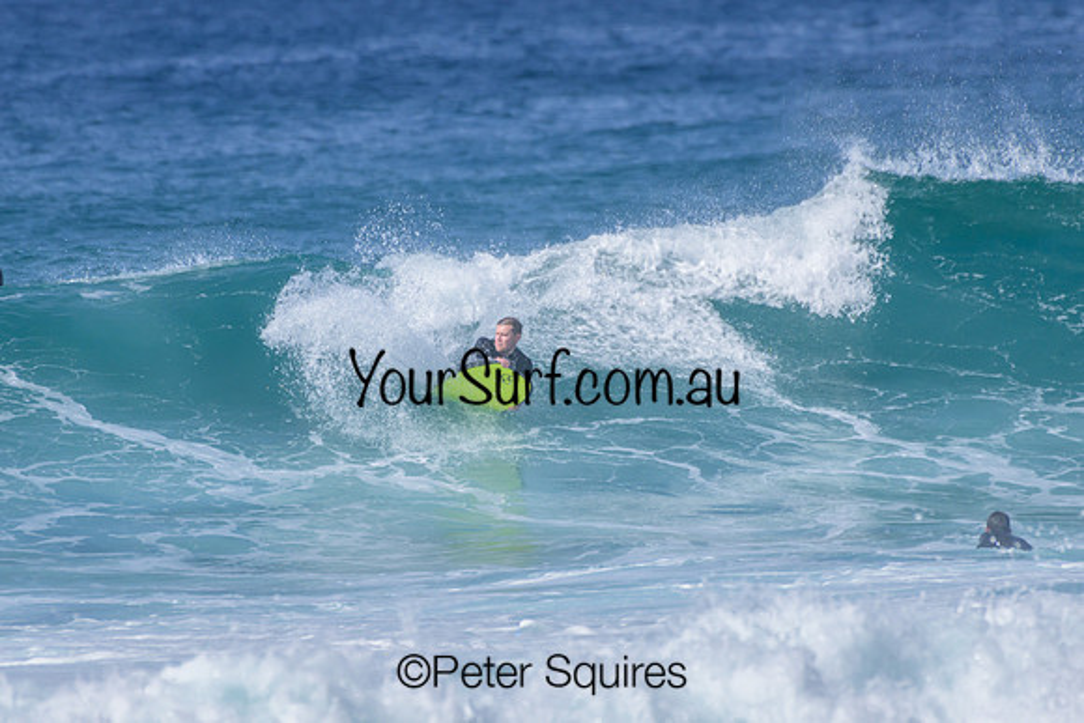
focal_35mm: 1000
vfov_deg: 1.4
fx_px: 30117
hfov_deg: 2.1
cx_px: 542
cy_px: 362
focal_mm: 1000
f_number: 11
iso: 720
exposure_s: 1/2000
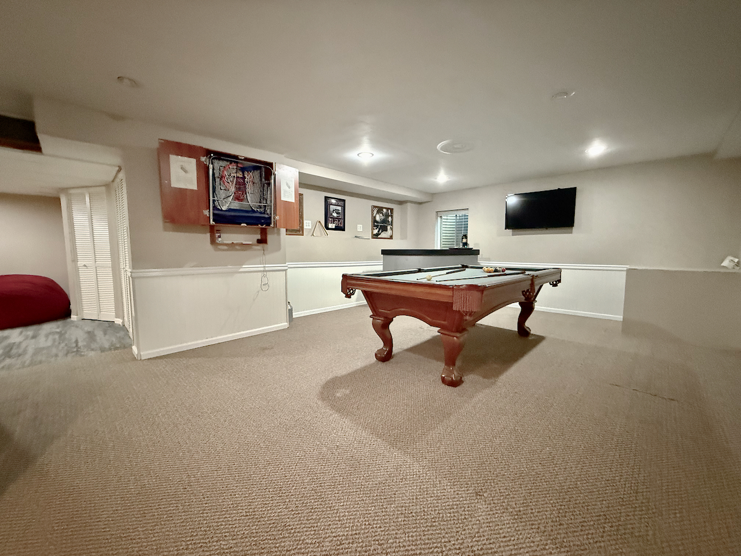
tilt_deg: -2.4
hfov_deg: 102.1
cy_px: 278
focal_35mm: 14
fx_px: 300
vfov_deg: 85.7
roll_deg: +0.7
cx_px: 370
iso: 1250
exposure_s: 1/60
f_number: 2.2
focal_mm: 2.22
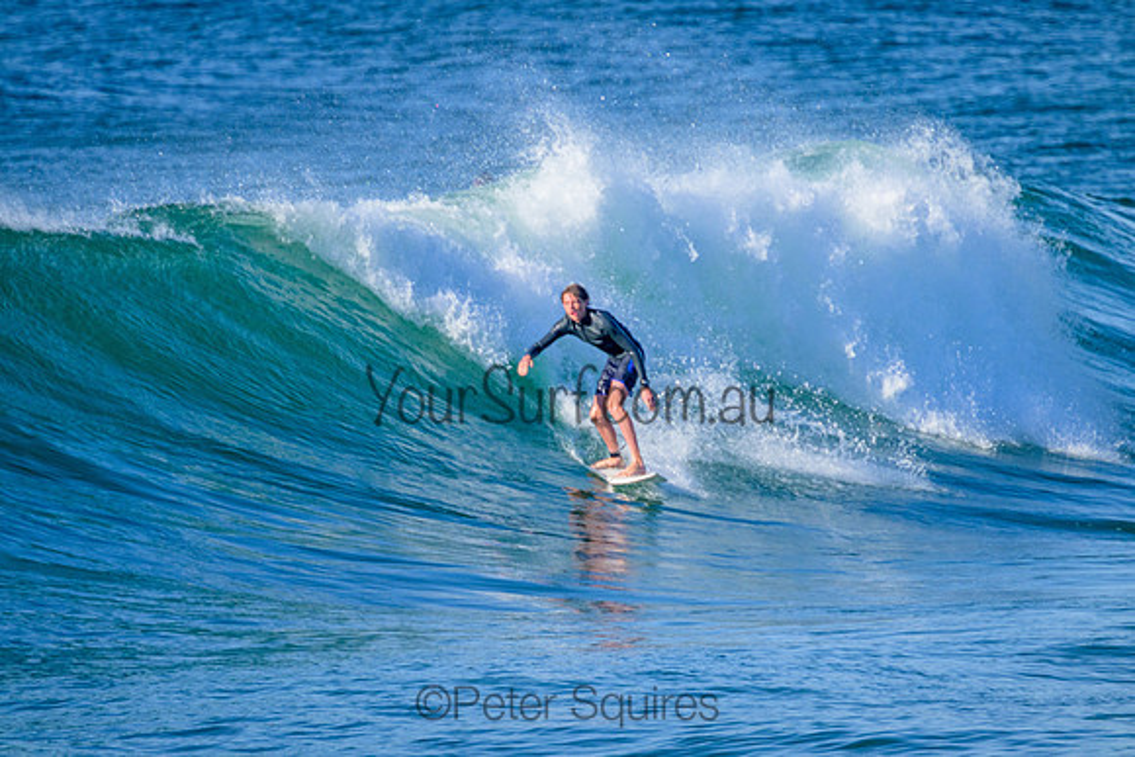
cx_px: 568
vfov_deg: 1.7
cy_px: 378
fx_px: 25227
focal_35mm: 800
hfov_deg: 2.6
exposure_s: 1/2000
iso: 1100
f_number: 11
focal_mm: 800
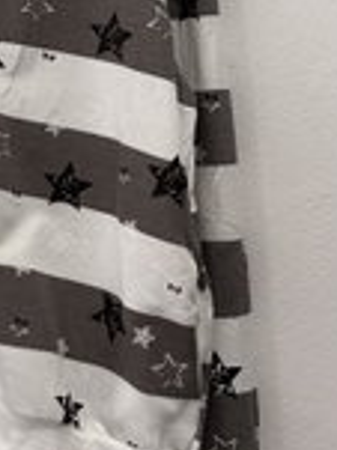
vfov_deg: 20.9
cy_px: 49
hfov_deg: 15.4
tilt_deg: +1.1
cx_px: -75
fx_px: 1196
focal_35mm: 92
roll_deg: -0.3
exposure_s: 1/100
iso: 80
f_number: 1.6
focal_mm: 5.96
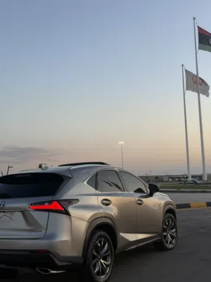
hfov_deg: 30.3
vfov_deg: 39.7
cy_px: 141
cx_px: 106
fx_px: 390
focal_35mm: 48
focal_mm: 6.76
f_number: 1.78
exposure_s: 1/382
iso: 64
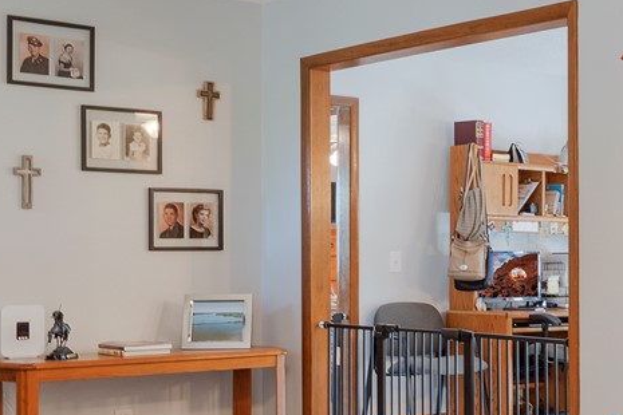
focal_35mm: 70
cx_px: 595
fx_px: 1211
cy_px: 262
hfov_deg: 27.5
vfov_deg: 19.4
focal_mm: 16
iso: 200
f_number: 8
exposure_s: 1.6
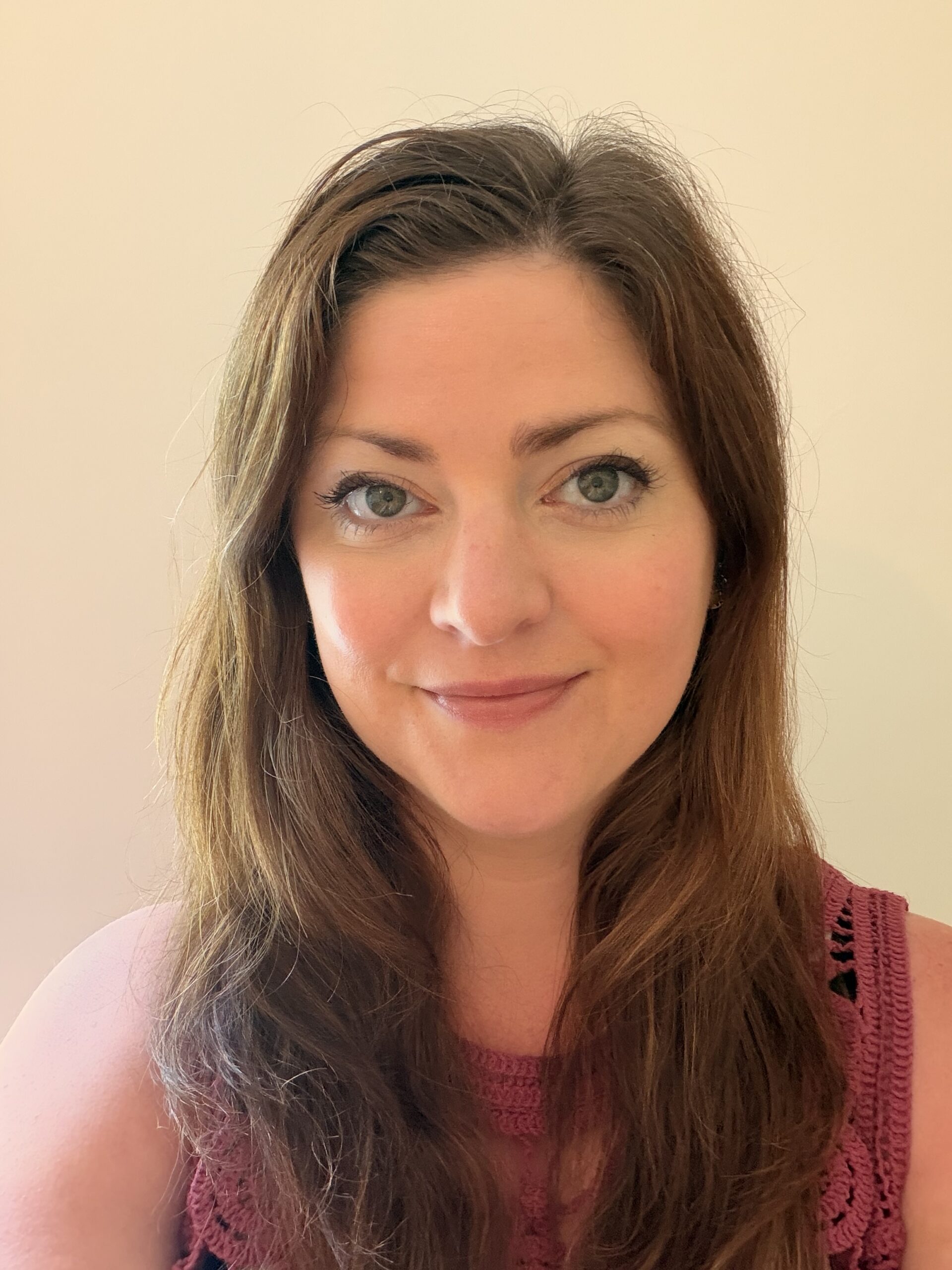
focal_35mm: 30
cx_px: 476
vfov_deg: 60.0
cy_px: 635
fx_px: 1100
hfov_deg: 46.8
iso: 250
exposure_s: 1/40
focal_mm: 2.71
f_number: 1.9
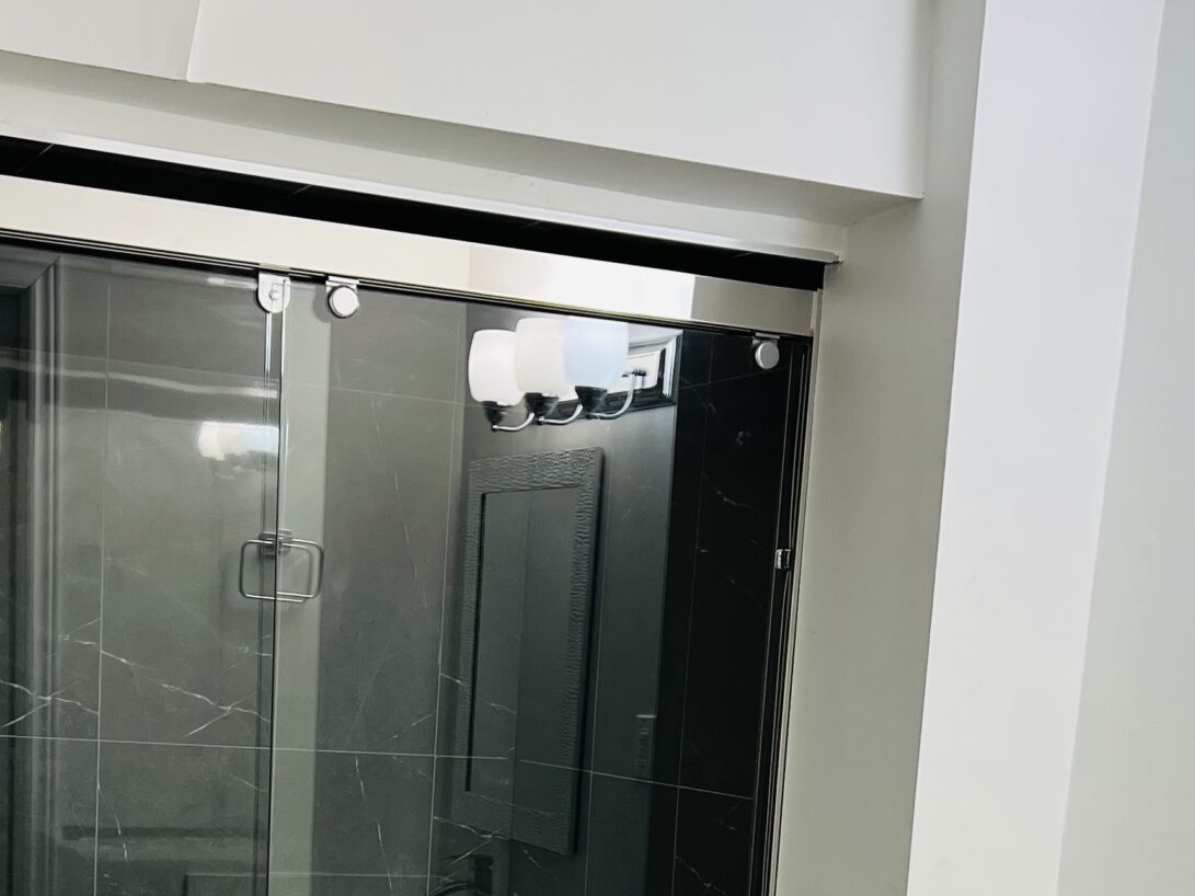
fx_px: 2106
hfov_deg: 31.6
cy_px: 993
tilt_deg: -9.5
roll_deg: -3.6
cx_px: 517
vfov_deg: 22.6
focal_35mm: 61
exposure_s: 1/120
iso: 100
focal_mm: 5.7
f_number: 1.5
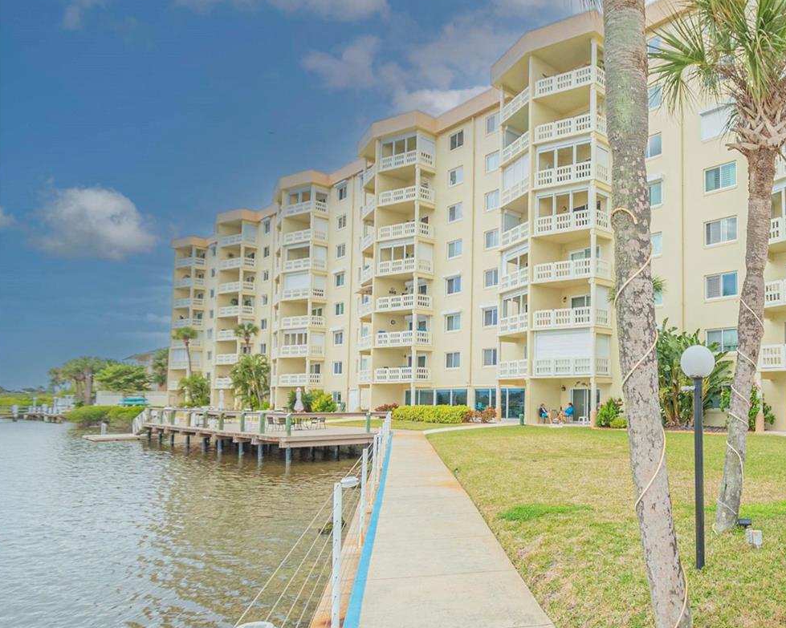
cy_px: 363
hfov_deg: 65.6
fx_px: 535
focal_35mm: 23
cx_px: 637
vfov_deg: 60.6
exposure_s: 1/250
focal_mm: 10
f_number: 5.6
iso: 100
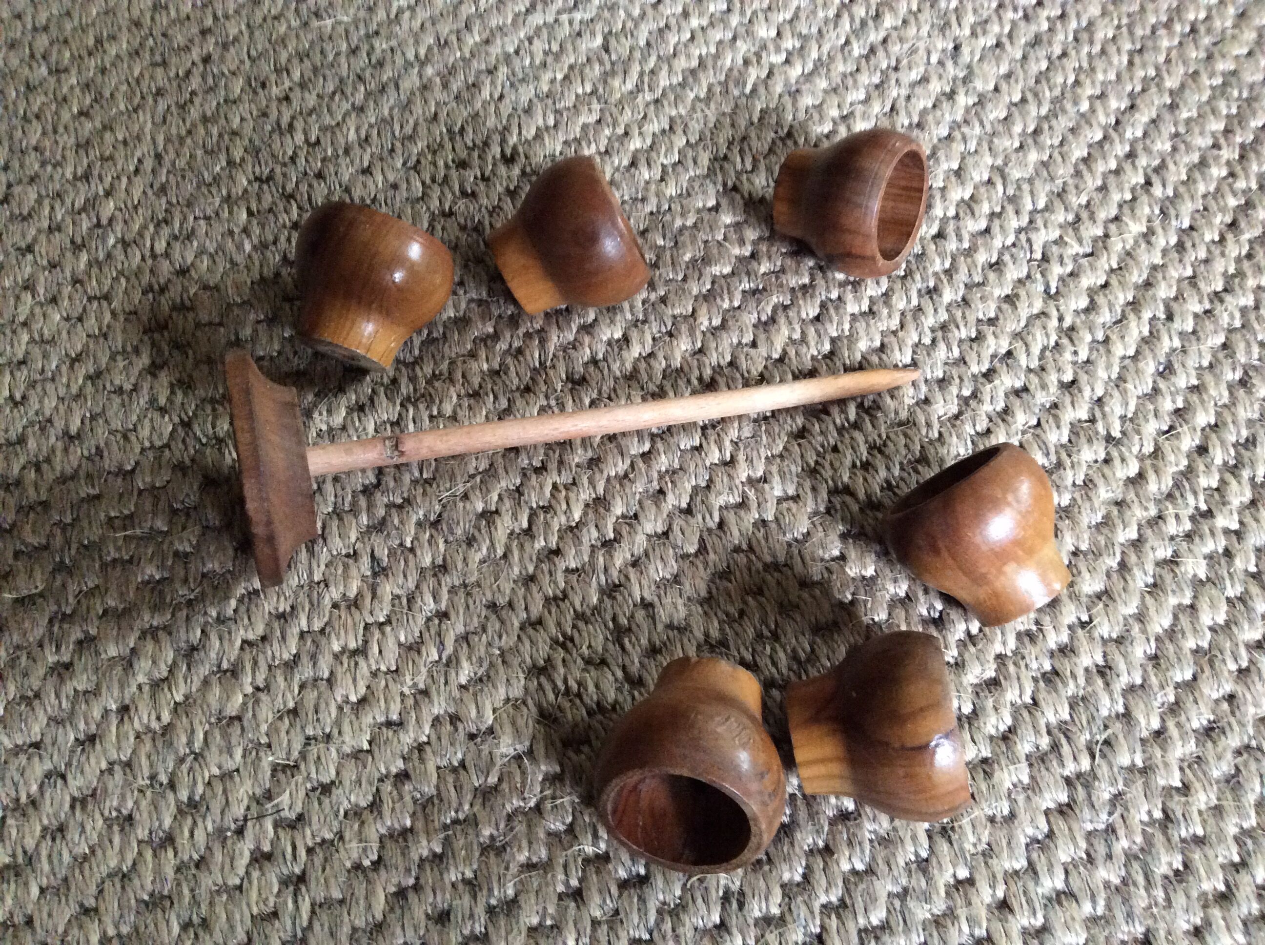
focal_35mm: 32
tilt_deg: -61.5
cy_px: 472
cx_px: 632
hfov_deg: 56.9
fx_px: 1168
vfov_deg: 44.1
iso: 250
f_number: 2.4
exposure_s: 1/25
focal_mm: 3.3
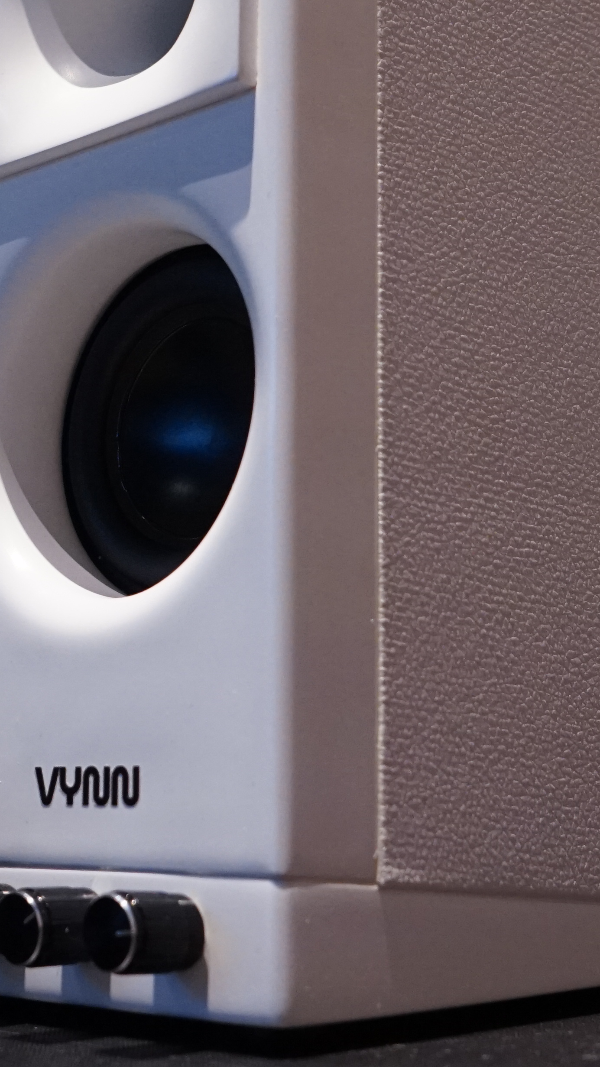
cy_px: 413
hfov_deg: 15.5
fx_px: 2093
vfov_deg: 28.5
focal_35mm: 74
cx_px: -199
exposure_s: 1/60
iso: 2500
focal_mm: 29
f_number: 5.6
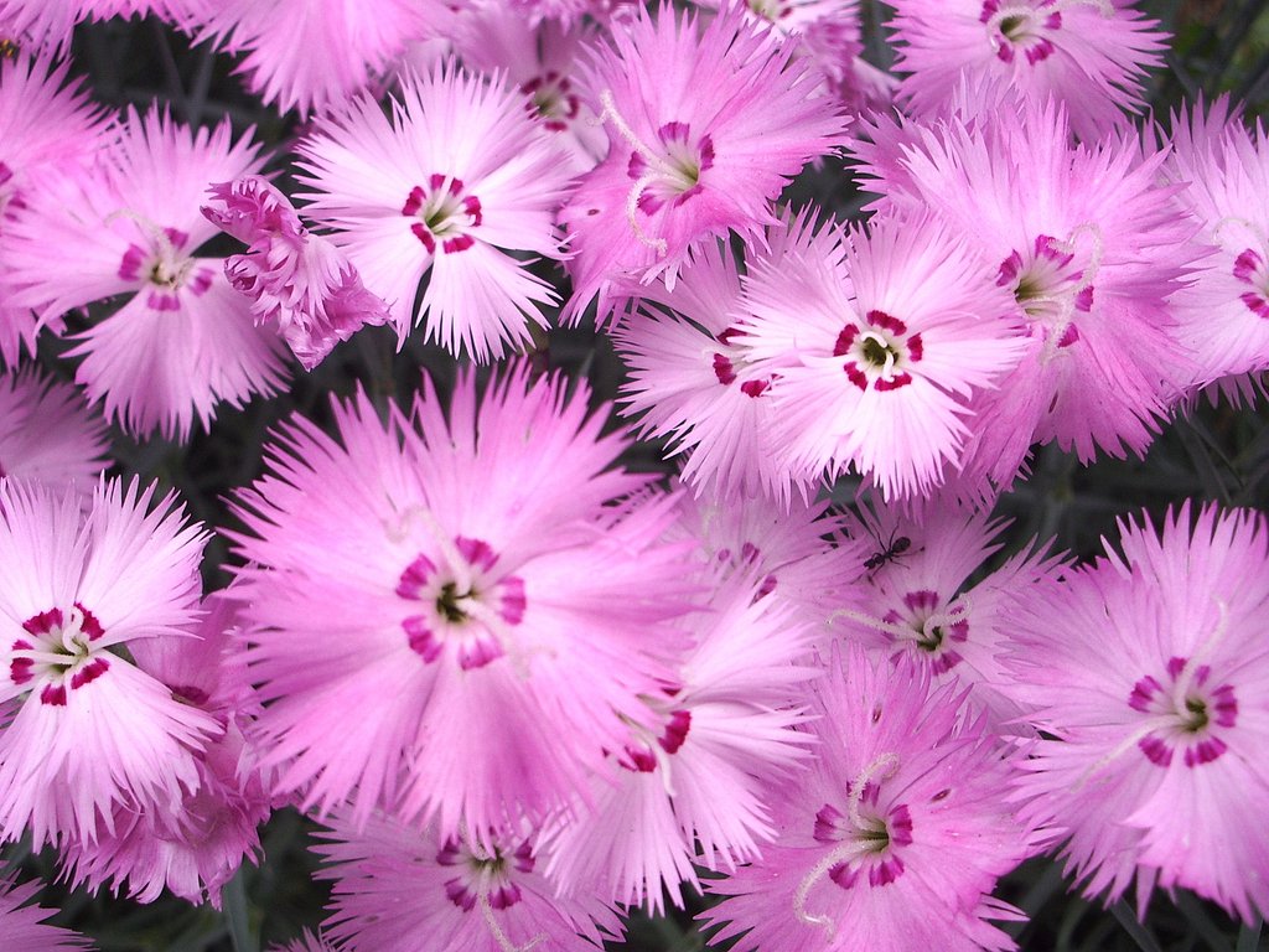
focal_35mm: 50
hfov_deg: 38.2
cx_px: 634
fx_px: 1833
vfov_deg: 29.1
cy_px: 476
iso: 50
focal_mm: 8.2
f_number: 3.1
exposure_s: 1/80
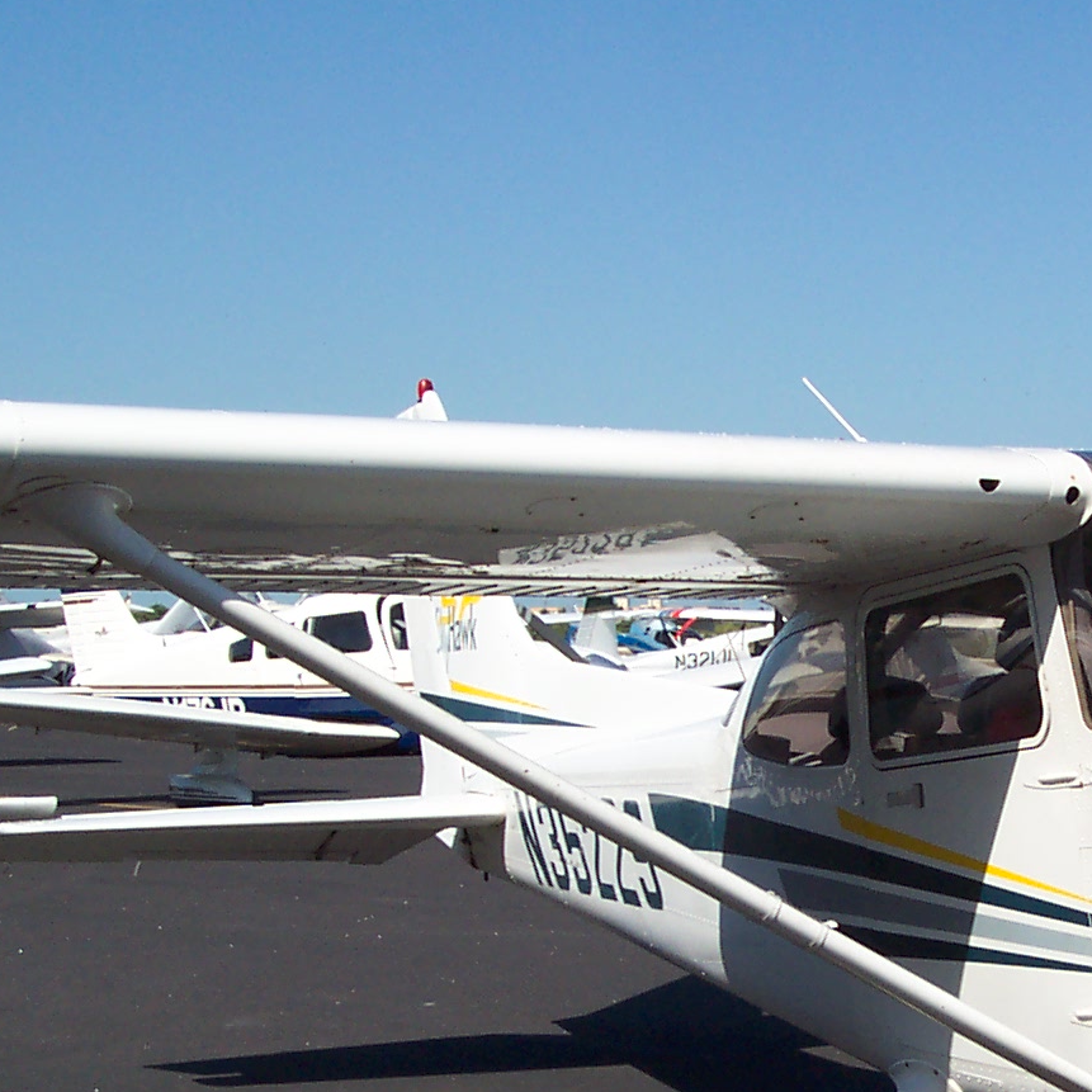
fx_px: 2891
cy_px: 681
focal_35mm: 81
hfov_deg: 20.9
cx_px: 1007
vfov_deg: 21.3
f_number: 4.8
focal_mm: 8
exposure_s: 1/1000
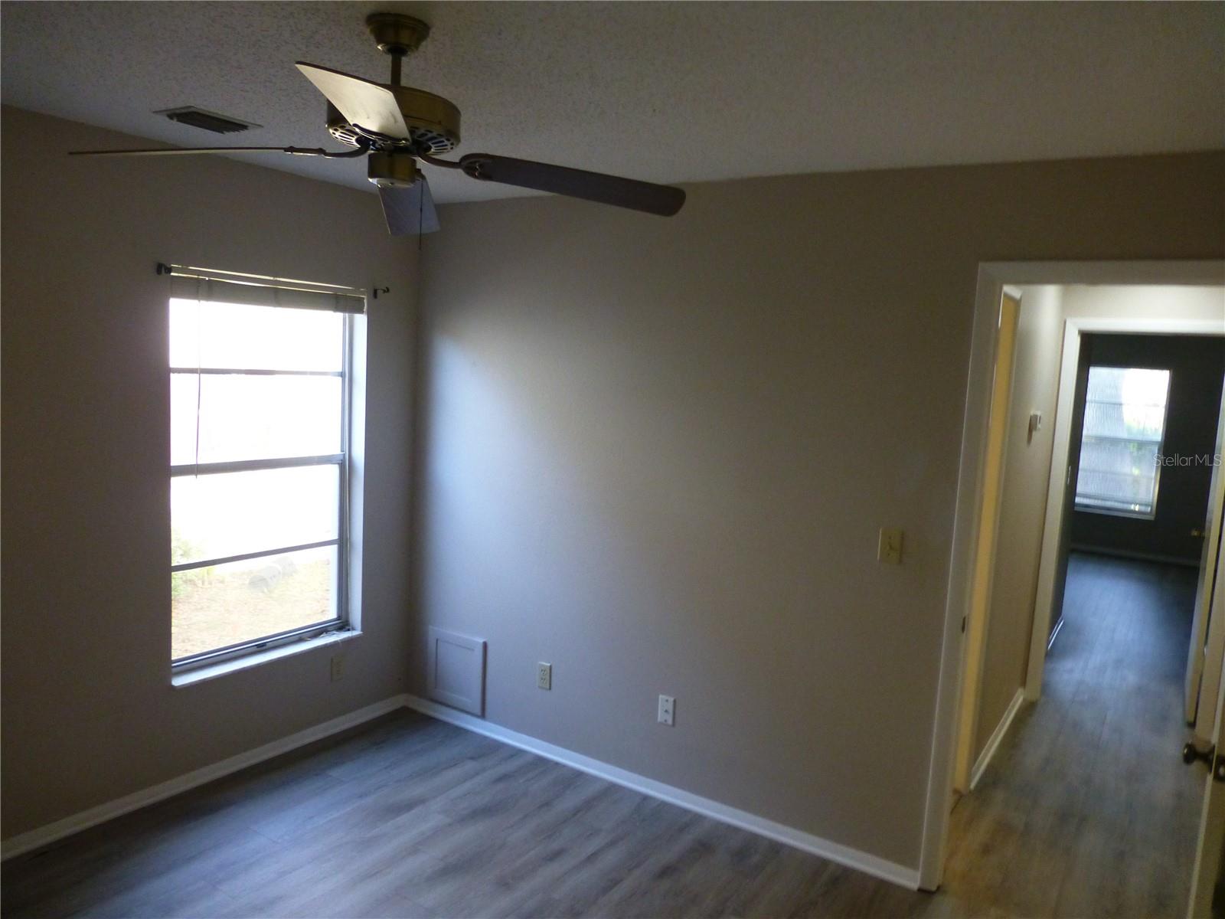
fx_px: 849
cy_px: 460
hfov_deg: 71.6
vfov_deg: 56.8
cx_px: 612
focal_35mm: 24
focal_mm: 4.3
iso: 400
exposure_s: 1/50
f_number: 3.3
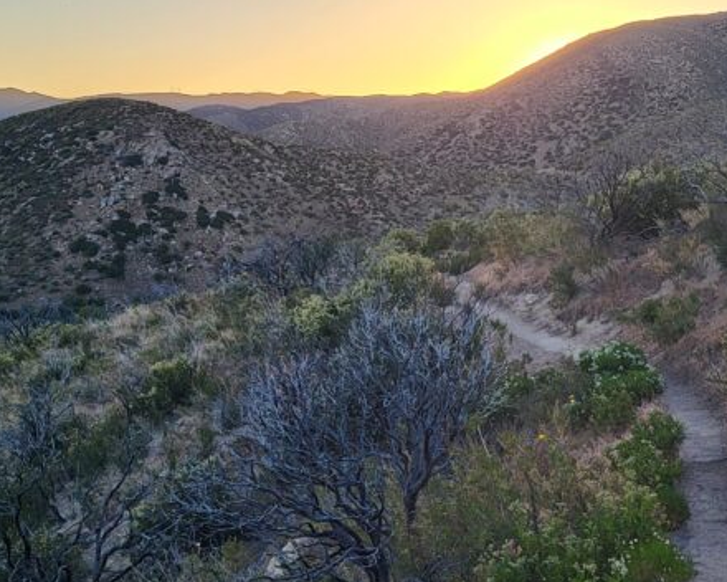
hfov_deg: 31.8
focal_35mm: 59
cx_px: 469
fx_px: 1269
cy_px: 165
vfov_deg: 25.6
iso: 40
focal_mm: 5.4
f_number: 1.8
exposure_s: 1/707
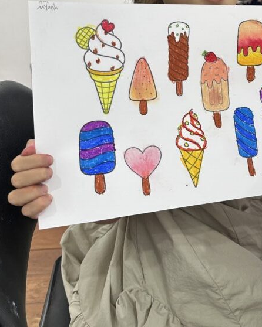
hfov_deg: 35.5
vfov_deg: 42.3
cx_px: 162
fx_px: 407
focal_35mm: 42
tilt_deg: -13.4
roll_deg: +1.6
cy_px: 76
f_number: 1.78
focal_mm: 6.86
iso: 160
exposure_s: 1/100
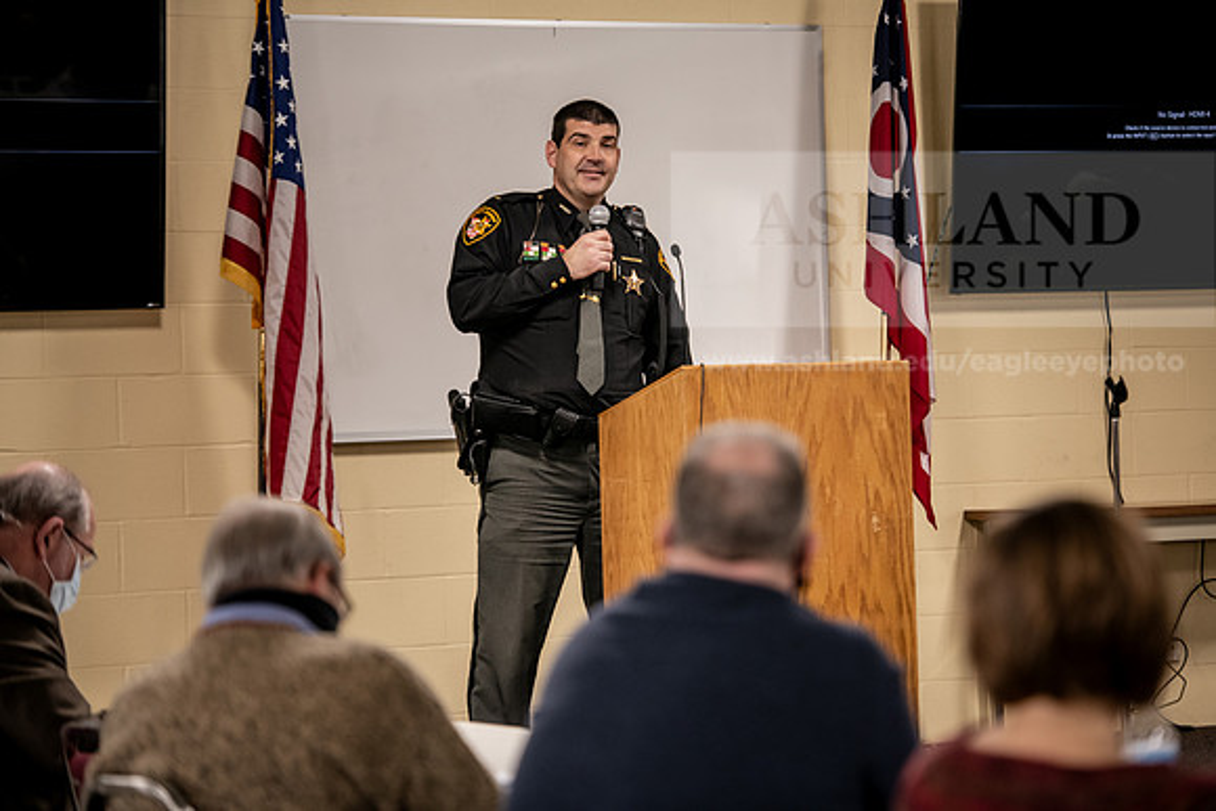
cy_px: 406
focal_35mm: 135
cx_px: 608
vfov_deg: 10.2
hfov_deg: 15.2
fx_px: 4561
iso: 1600
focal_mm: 135
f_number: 3.2
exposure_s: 1/200
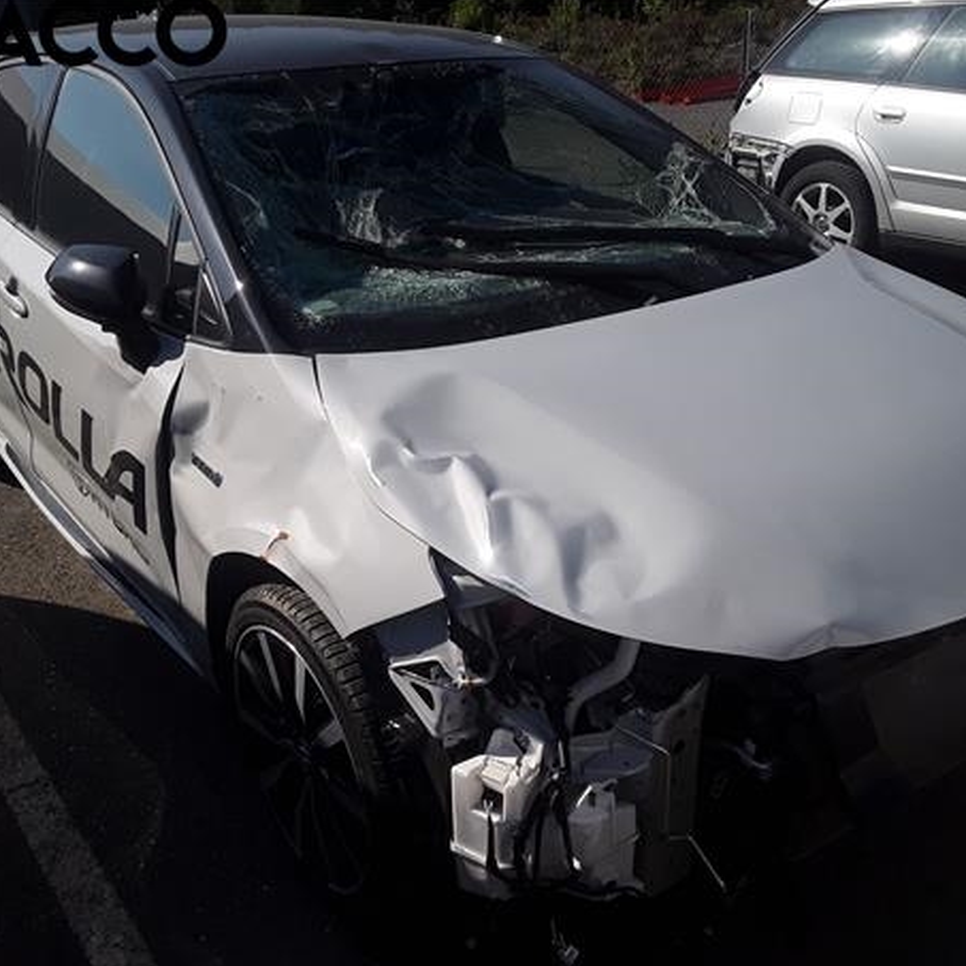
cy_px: 505
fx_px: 1105
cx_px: 499
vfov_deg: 47.2
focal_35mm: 35
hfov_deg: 47.2
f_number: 1.9
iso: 40
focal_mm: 2.91
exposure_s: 1/2747
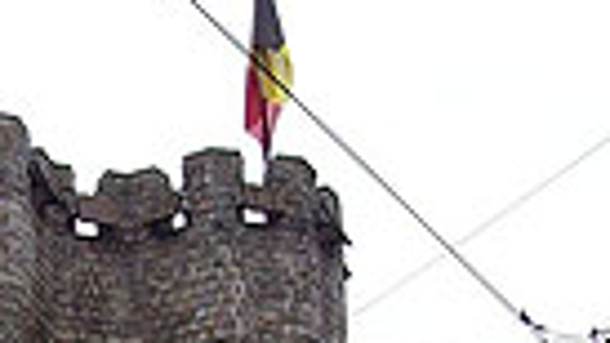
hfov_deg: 16.2
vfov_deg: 9.1
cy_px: 557
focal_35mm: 129
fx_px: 2086
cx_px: -58
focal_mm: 6
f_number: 2.7
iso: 80
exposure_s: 1/359
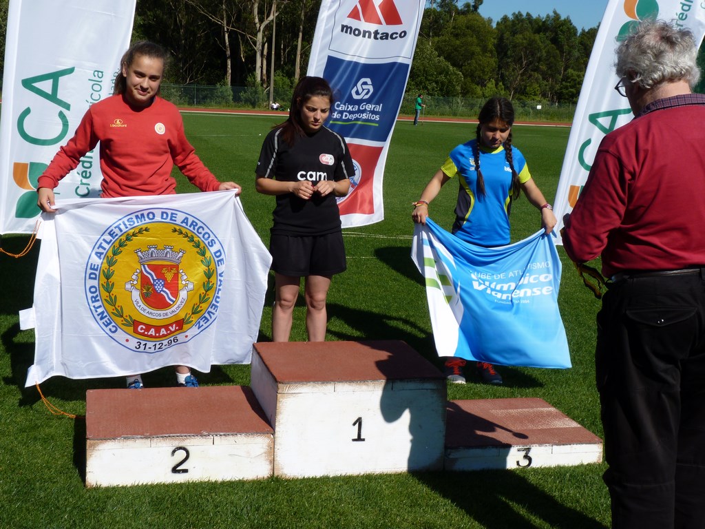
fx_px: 998
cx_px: 352
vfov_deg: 29.7
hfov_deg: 38.9
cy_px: 264
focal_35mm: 49
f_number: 5.6
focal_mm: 8.7
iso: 80
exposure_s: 1/500
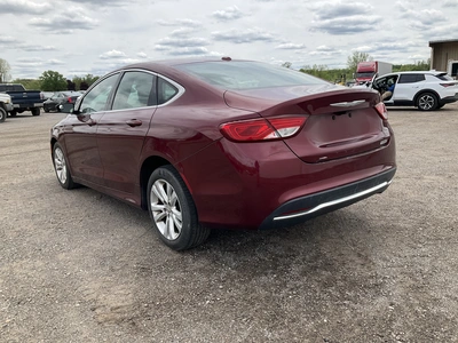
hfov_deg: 61.7
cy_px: 172
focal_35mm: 29
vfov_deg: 48.2
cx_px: 229
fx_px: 384
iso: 25
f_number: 1.8
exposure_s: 1/1626
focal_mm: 3
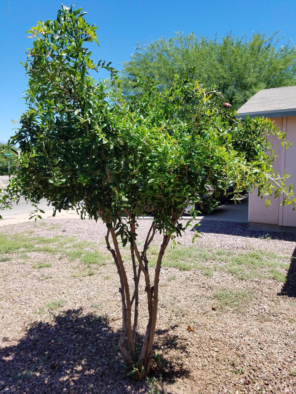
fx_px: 296
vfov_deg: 67.3
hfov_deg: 53.1
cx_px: 148
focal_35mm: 26
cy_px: 197
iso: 50
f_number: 1.7
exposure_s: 1/1792
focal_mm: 4.2
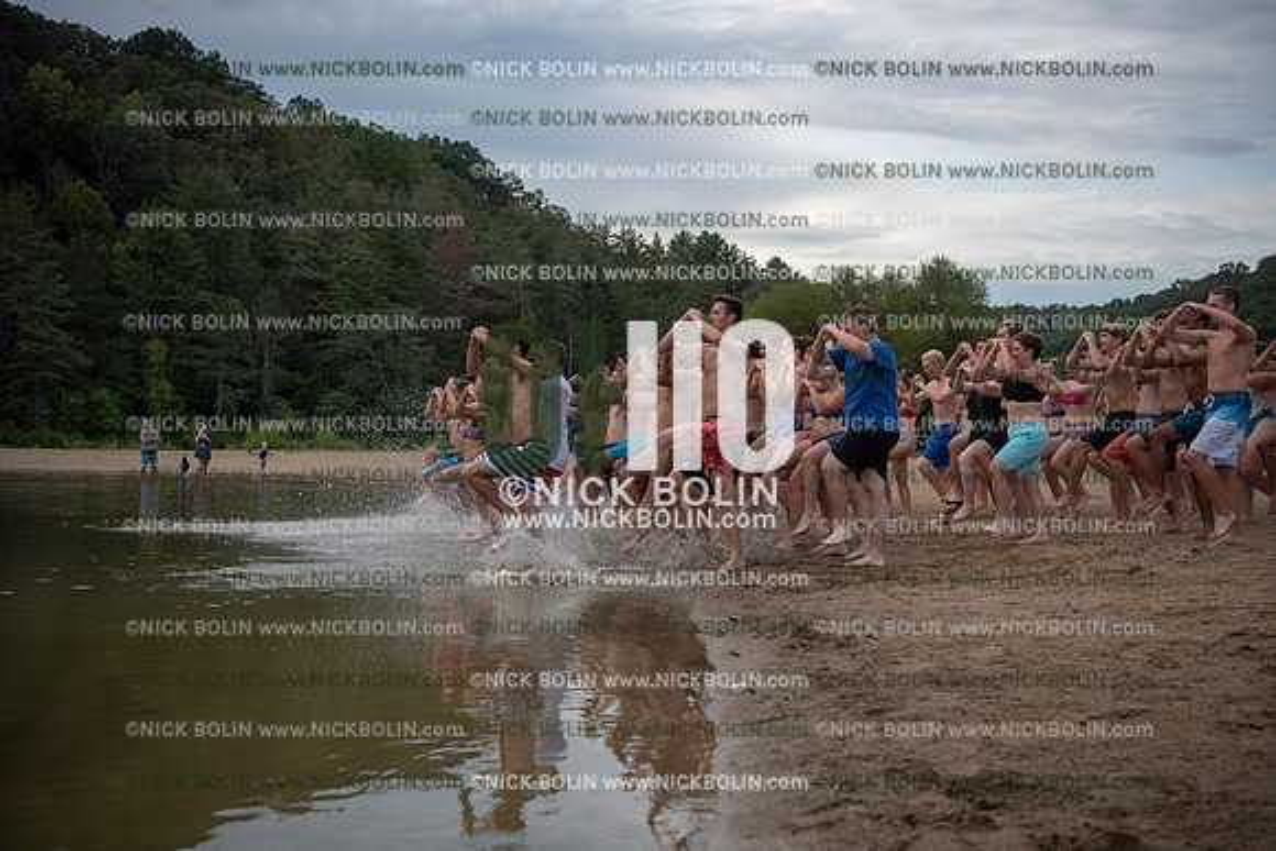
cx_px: 638
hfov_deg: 43.6
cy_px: 426
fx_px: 1595
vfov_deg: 29.9
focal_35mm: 45
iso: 160
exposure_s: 1/1600
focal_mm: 45
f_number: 3.2
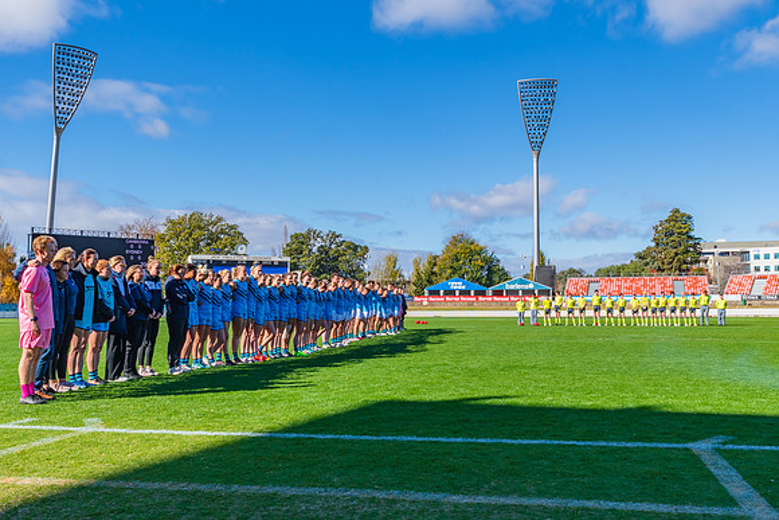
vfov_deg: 36.7
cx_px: 390
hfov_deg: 52.9
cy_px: 260
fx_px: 784
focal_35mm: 36
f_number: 8
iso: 200
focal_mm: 24
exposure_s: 1/640
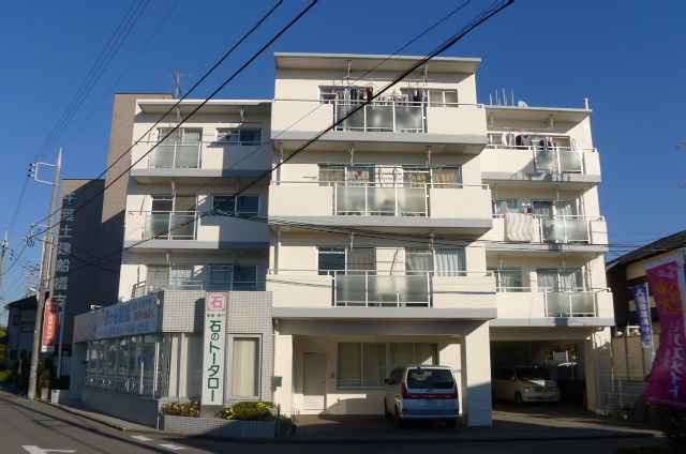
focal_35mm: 40
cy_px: 227
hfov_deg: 48.5
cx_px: 343
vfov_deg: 33.3
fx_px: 761
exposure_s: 1/800
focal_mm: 8.5
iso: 80
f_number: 5
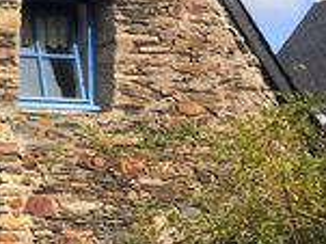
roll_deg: -0.8
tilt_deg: +3.2
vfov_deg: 12.8
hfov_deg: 14.7
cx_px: -287
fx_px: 1082
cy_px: 196
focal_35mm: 115
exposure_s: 1/1099
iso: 25
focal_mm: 4.15
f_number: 2.2
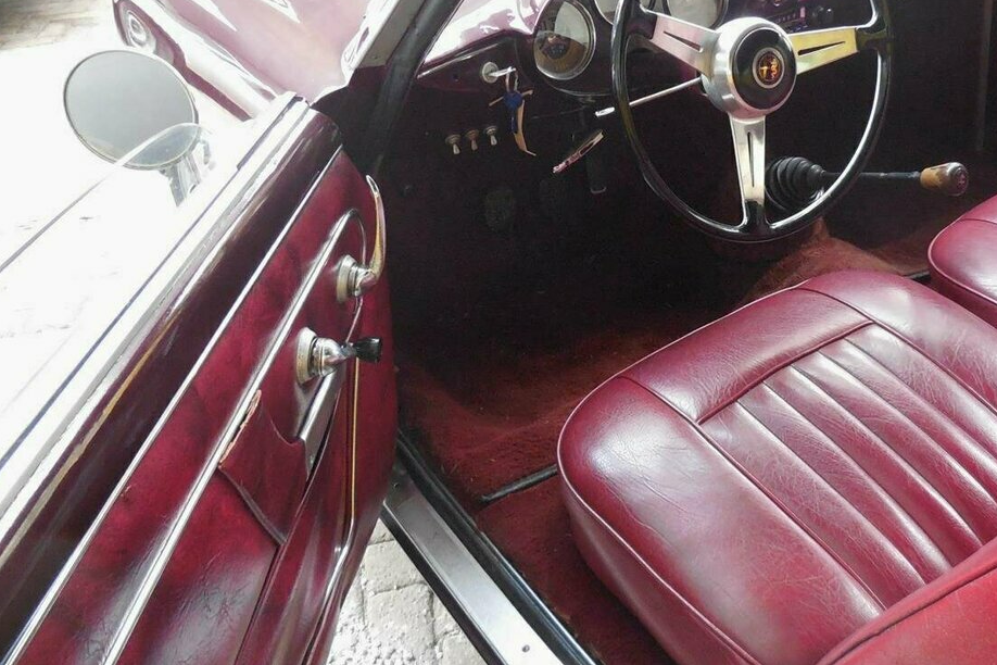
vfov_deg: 38.7
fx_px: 942
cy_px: 269
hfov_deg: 54.9
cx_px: 644
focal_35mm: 34
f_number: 3.1
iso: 800
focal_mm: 4.5
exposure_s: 1/13
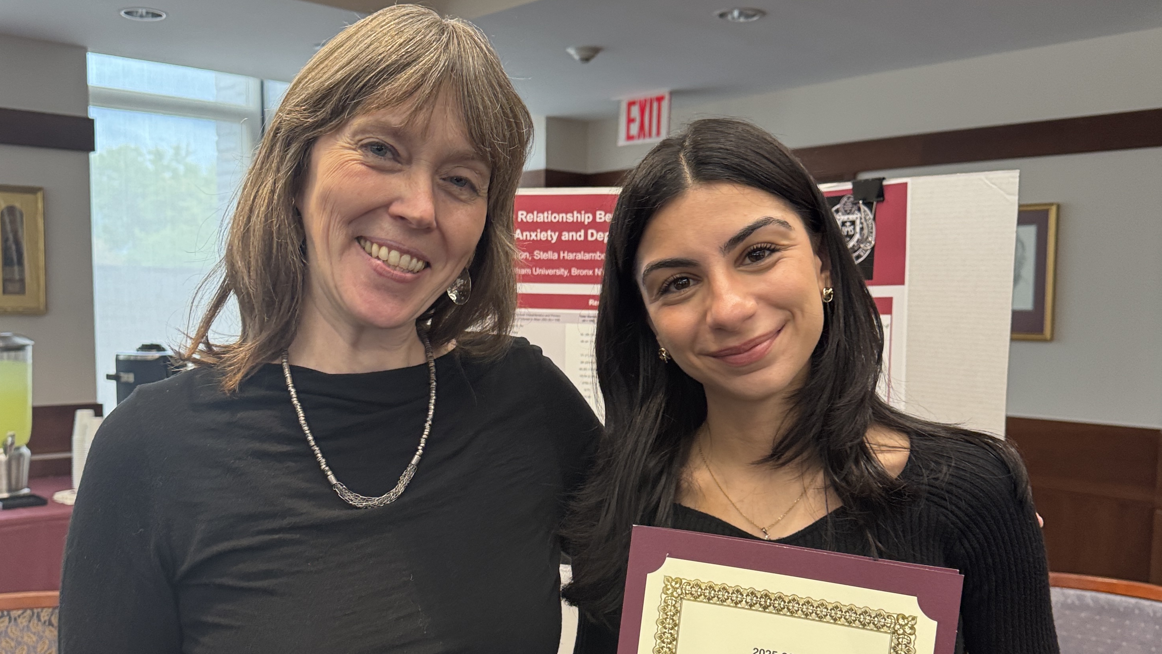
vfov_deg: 42.7
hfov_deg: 69.9
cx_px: 573
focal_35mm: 27
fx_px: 832
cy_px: 390
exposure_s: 1/60
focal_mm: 6.76
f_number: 1.78
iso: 200
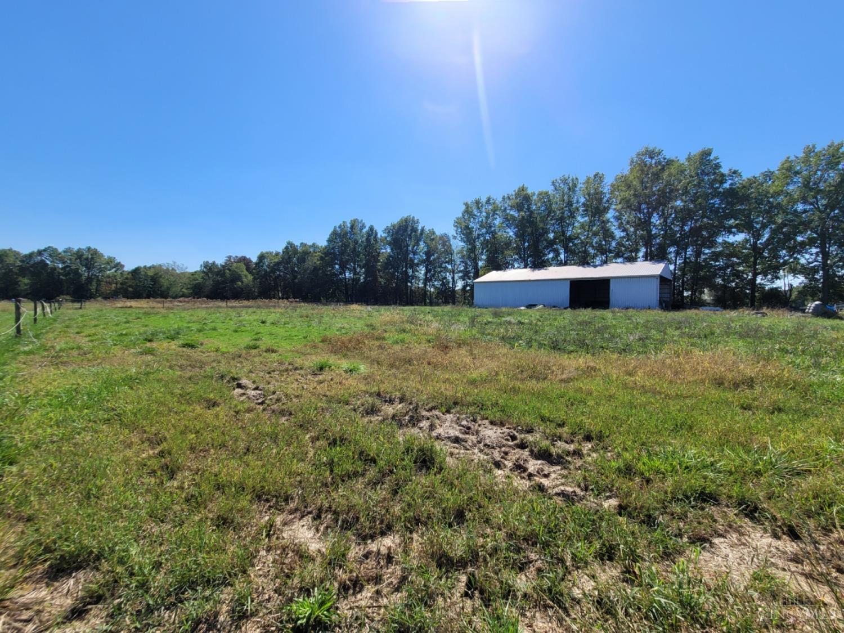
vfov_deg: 89.9
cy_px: 316
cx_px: 422
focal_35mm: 13
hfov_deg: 106.2
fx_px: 317
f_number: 2.2
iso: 50
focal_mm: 2.2
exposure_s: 1/2500
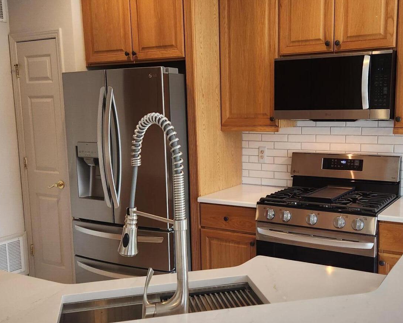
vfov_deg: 36.5
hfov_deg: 44.6
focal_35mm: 41
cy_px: 172
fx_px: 489
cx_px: 241
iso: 200
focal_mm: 5.4
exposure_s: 1/180
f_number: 1.8
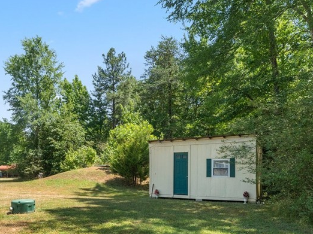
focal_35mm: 28
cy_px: 167
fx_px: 253
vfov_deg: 48.3
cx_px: 137
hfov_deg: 63.2
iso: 1000
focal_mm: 14
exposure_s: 1/2000
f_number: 7.1
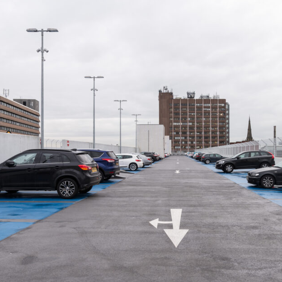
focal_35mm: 34
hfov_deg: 48.0
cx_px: 176
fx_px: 313
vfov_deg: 48.4
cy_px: 148
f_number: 9
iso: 100
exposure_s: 1/15
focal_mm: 24
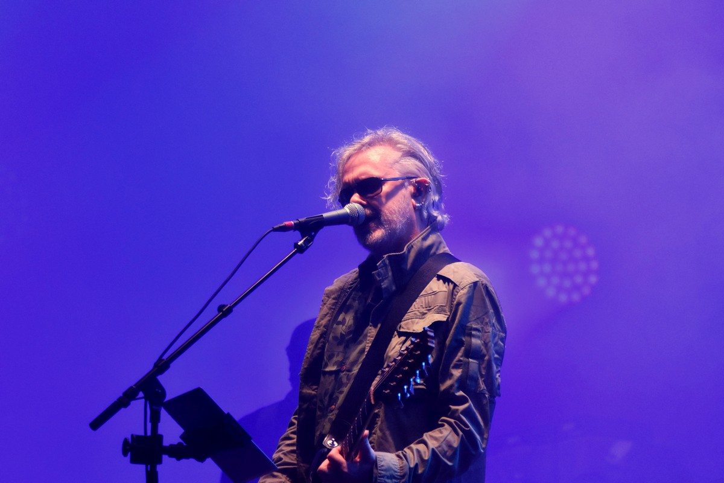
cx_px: 362
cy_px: 242
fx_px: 3921
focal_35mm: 195
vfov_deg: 7.0
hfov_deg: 10.5
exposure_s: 1/2500
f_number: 2.8
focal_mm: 130
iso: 2500
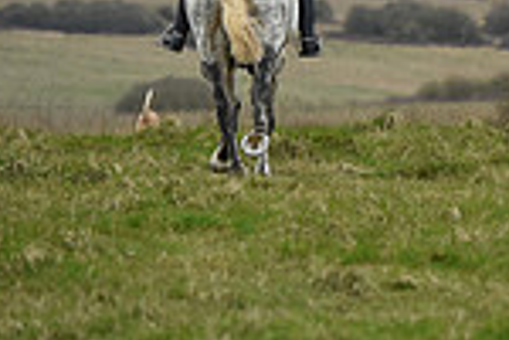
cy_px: -54
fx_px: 8992
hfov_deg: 3.2
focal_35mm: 636
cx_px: 906
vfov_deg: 2.2
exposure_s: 1/1250
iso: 2500
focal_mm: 165
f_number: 4.5
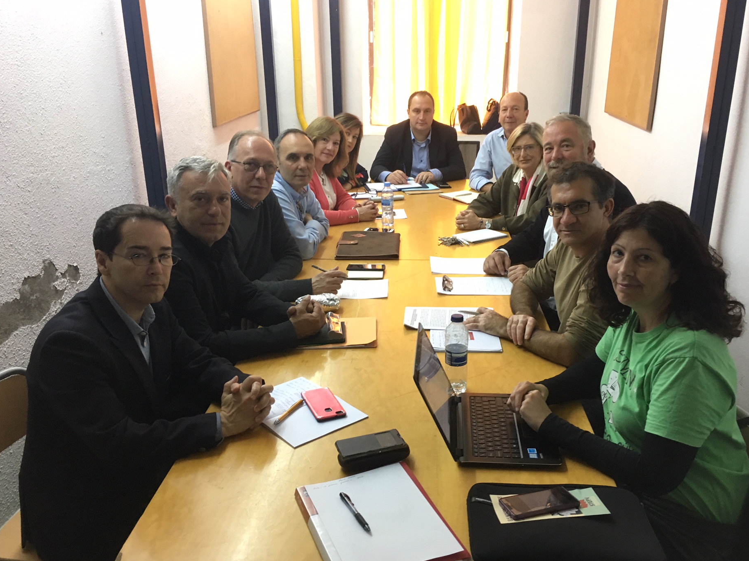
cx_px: 405
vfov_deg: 44.1
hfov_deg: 56.7
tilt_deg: -20.0
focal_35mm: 32
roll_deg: -1.2
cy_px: 298
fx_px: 692
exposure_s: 1/33
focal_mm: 4.15
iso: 125
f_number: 2.2
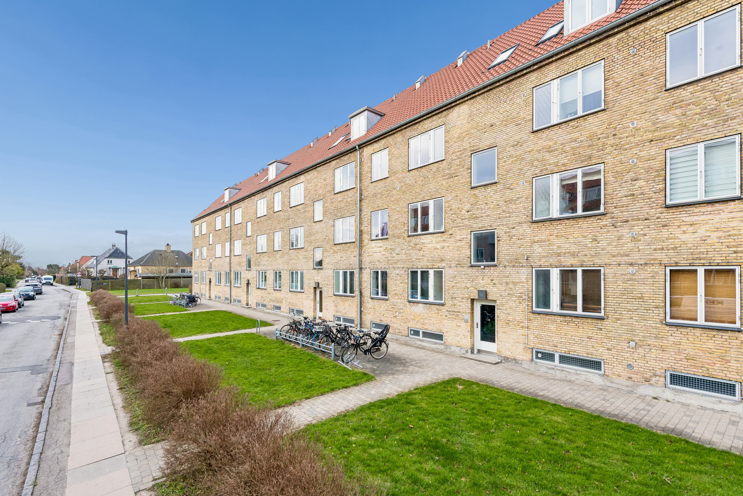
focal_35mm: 17
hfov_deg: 93.3
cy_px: 248
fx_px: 351
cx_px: 372
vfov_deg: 70.4
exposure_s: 1/160
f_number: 9
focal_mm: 17
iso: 180
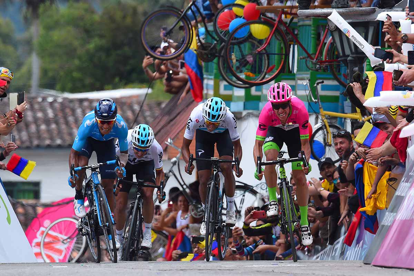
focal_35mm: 400
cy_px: 138
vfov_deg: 3.4
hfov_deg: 5.2
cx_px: 207
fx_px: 4596
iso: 1000
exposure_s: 1/1600
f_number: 8
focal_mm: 400
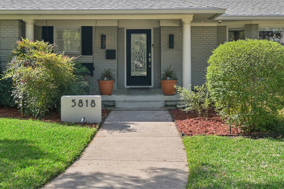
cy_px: 58
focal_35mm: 43
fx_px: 339
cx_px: 138
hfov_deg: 45.4
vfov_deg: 30.9
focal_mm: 30
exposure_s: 1/400
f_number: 8
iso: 400
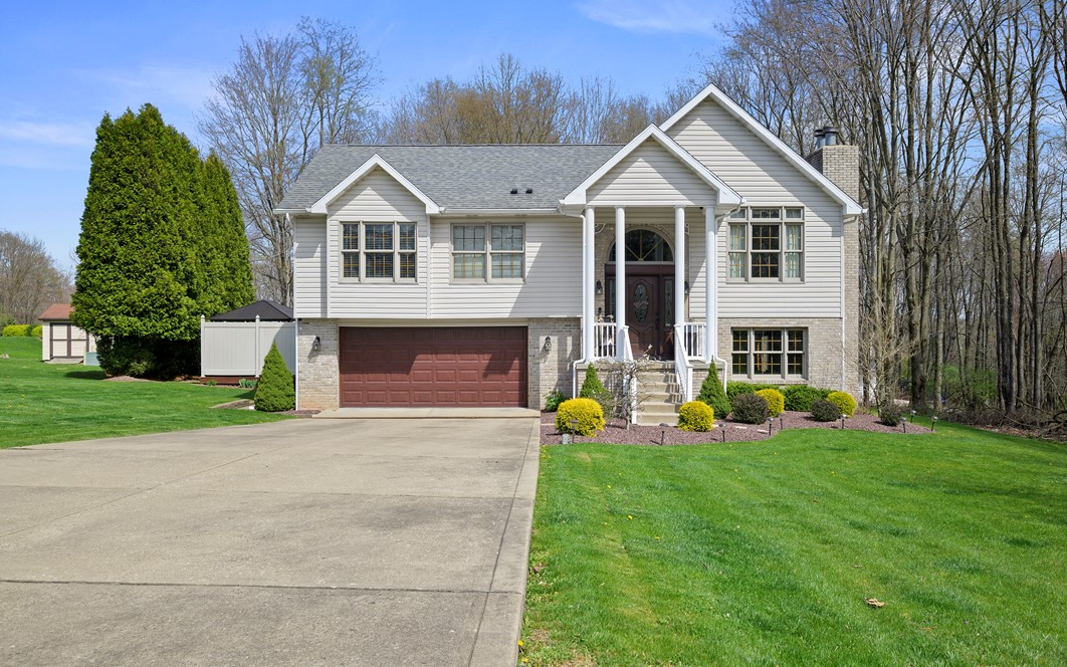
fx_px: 742
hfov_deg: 71.4
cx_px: 534
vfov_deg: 48.4
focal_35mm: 26
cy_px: 320
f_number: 8
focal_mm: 24.5
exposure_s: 1/80
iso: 200
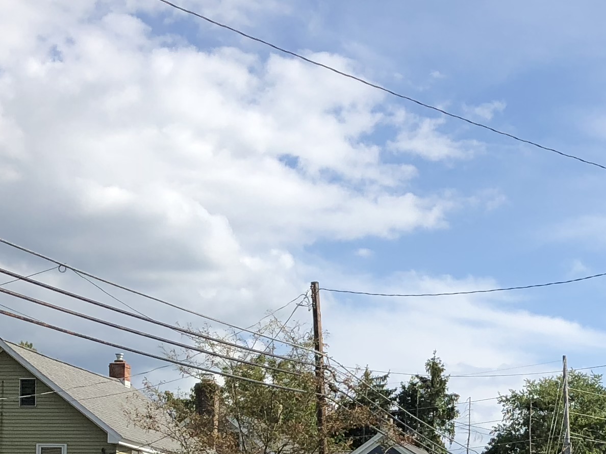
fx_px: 1663
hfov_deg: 20.1
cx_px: 579
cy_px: 591
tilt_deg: -0.1
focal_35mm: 95
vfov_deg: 14.9
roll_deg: +0.1
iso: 20
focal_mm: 4
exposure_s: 1/2024
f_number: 1.8
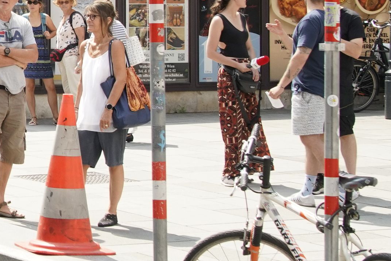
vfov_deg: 8.9
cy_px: -22
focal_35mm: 153
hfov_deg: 12.6
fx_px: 1662
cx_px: -219
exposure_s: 1/500
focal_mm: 41
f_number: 9
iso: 800
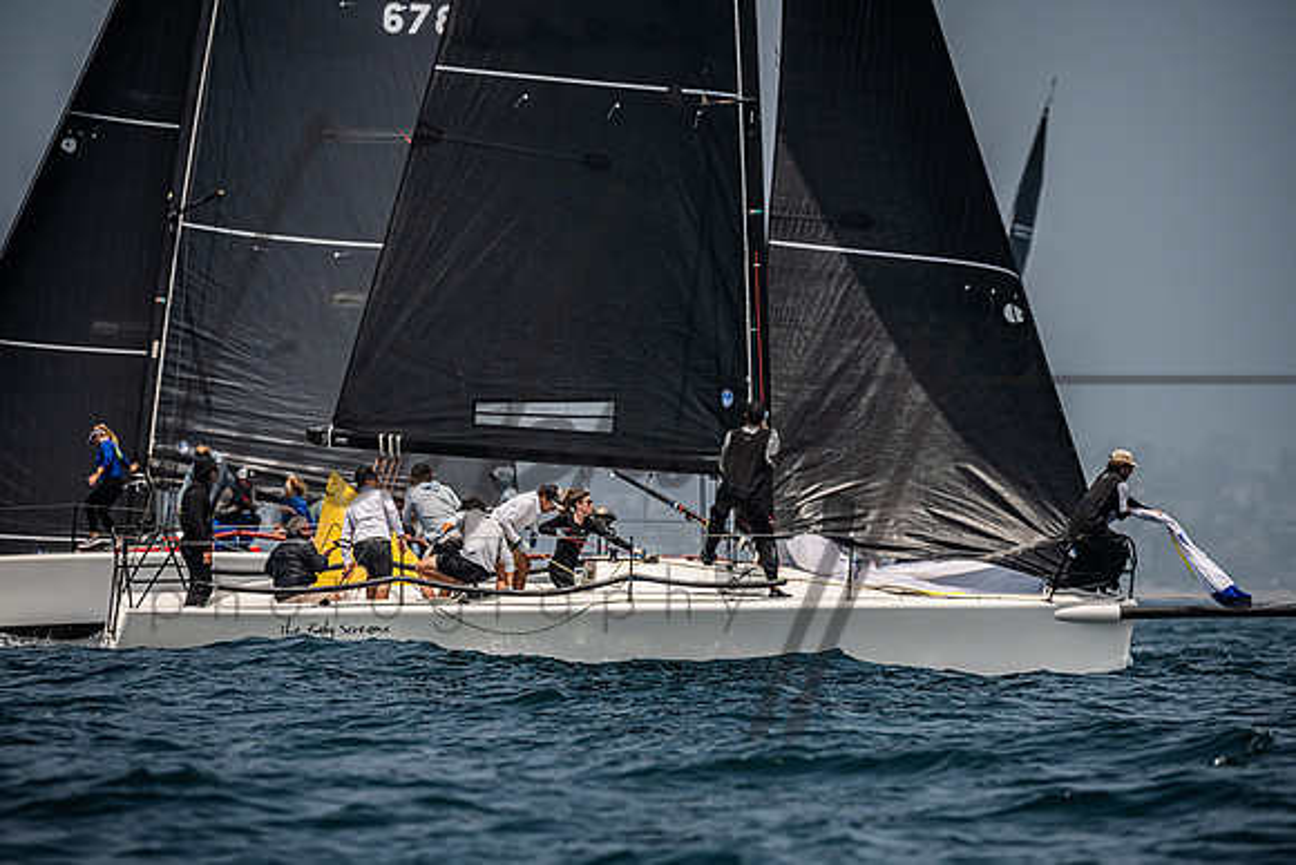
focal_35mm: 317
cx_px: 648
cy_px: 432
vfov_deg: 4.3
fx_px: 11412
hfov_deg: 6.5
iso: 400
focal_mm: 310
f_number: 6.3
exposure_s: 1/5000
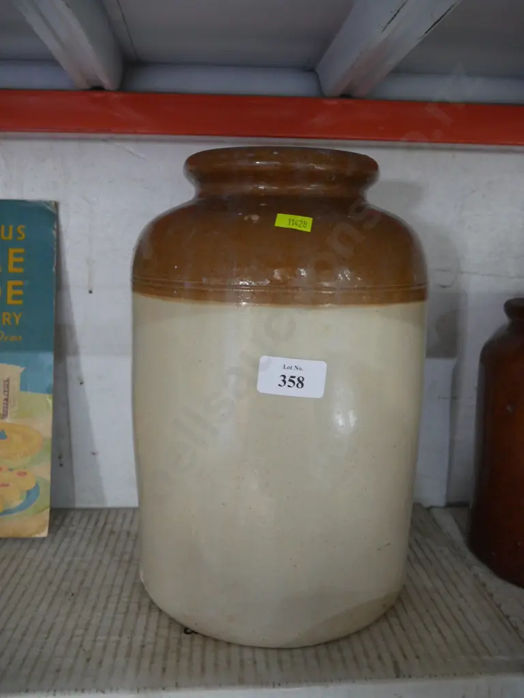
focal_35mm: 30
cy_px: 349
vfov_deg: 60.0
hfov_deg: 46.8
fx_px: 606
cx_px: 262
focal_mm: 15
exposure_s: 1/60
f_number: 3.6
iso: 2000
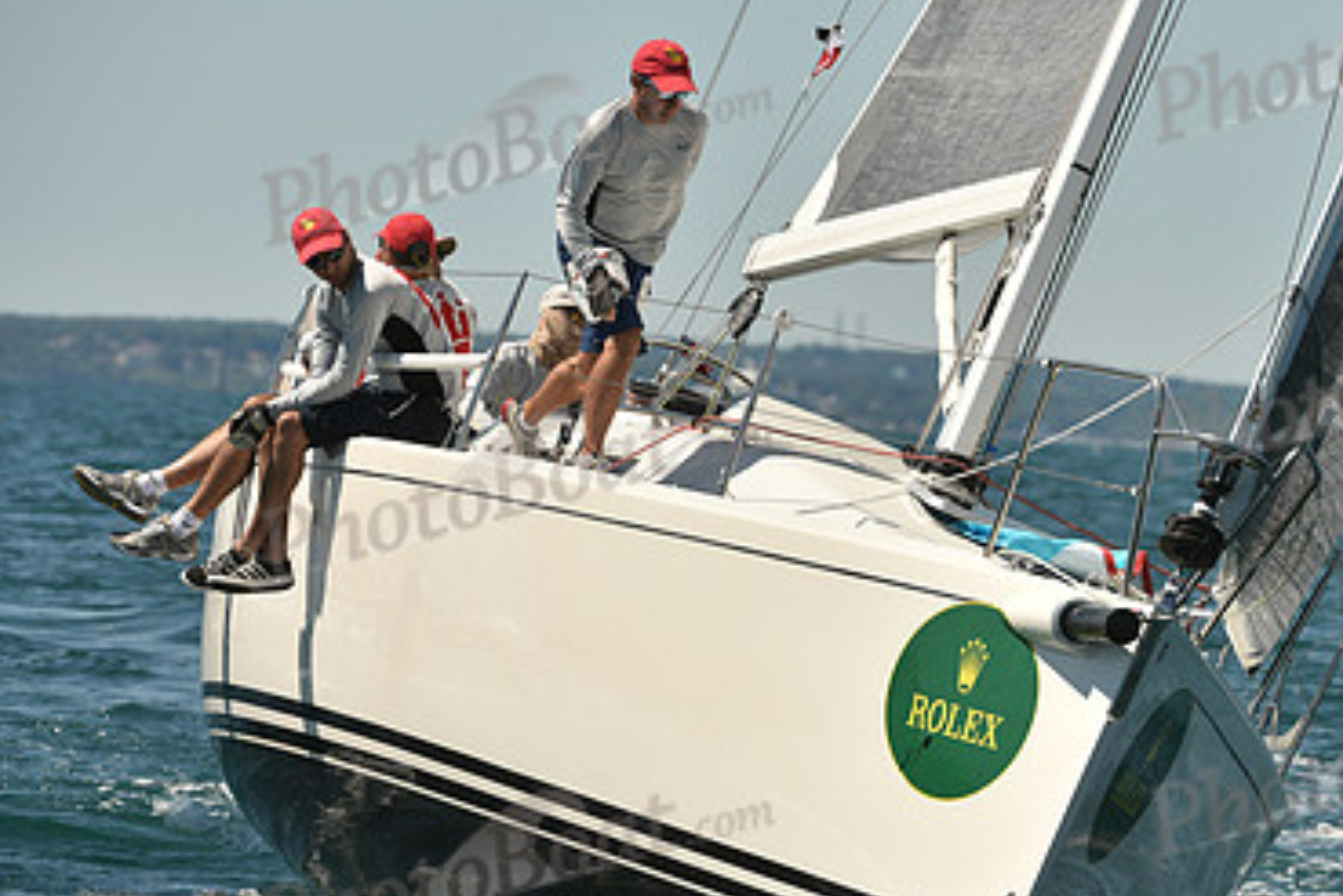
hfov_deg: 5.2
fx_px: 14660
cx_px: 964
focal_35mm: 393
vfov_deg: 3.5
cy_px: 625
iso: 250
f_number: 7.1
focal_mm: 250
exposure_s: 1/1250
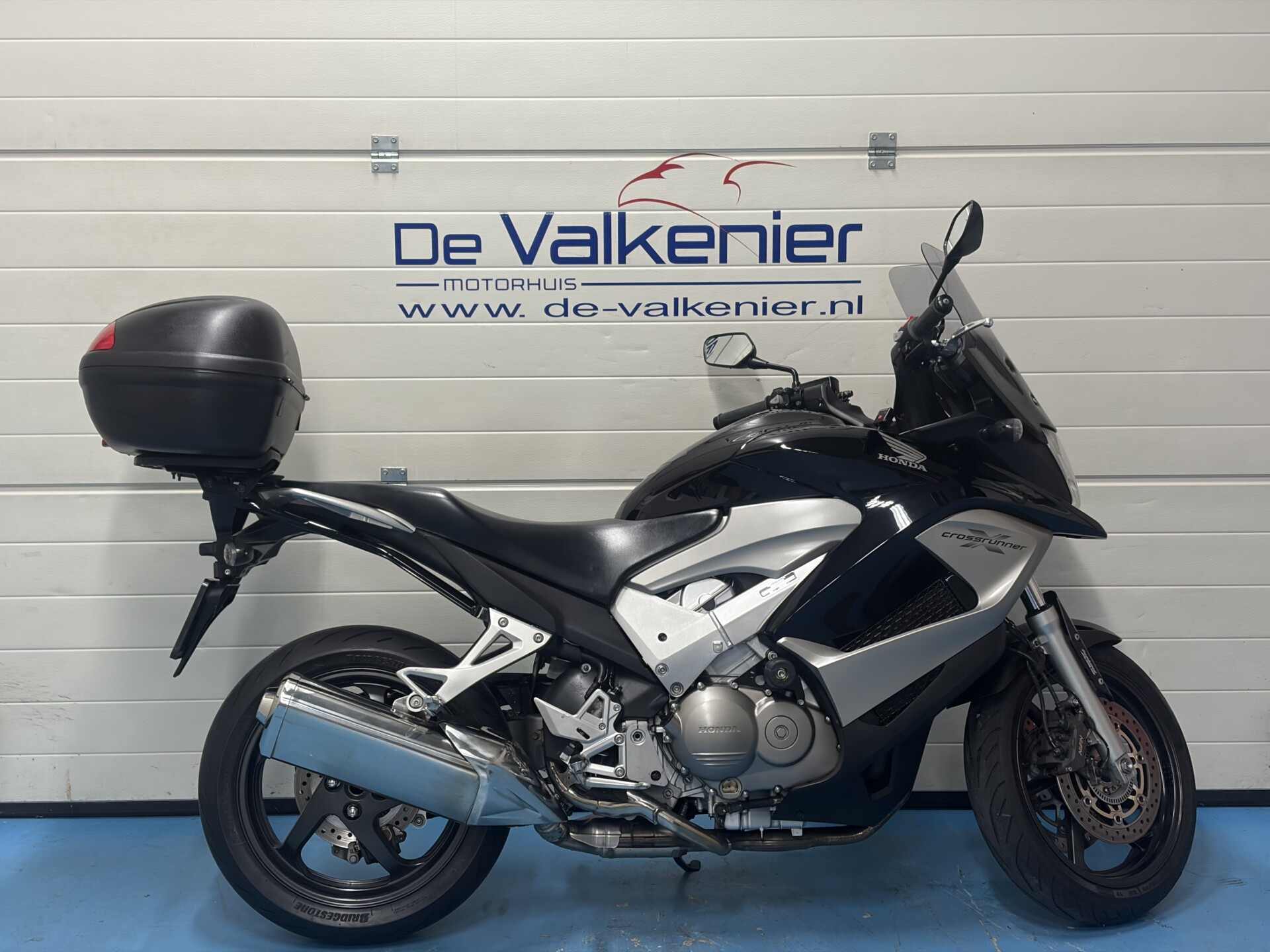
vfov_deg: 28.0
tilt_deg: -8.4
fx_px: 1908
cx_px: 635
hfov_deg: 36.8
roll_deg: +1.0
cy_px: 476
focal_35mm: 52
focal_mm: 5.96
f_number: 1.6
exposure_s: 1/50
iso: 125
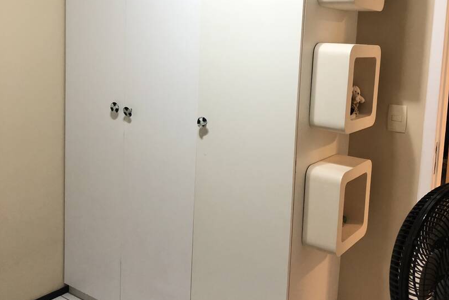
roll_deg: -1.5
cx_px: 224
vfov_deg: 33.8
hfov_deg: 49.5
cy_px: 92
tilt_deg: -6.3
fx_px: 487
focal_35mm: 39
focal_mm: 4
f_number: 1.8
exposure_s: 1/15
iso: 50
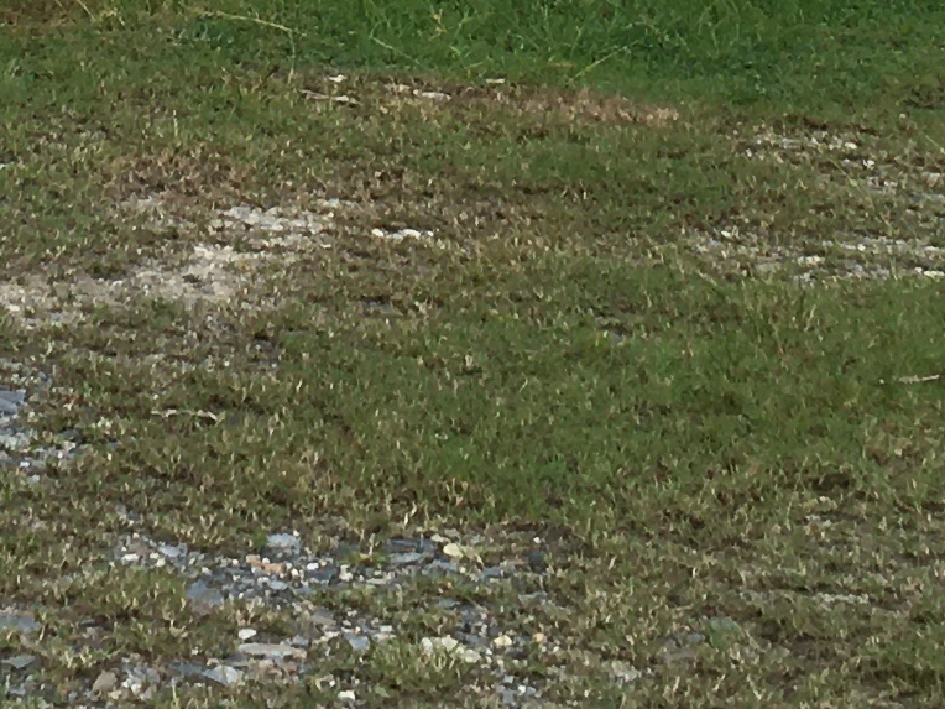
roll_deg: -2.8
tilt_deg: +0.7
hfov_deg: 12.9
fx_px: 4177
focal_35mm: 153
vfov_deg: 9.1
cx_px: 289
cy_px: -688
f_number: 2.2
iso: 25
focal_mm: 4.15
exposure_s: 1/884
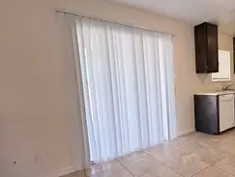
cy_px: 99
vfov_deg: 58.9
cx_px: 169
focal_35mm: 23
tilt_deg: -4.9
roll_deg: +3.9
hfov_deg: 70.1
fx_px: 156
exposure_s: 1/120
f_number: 2.2
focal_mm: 2.22
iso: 50
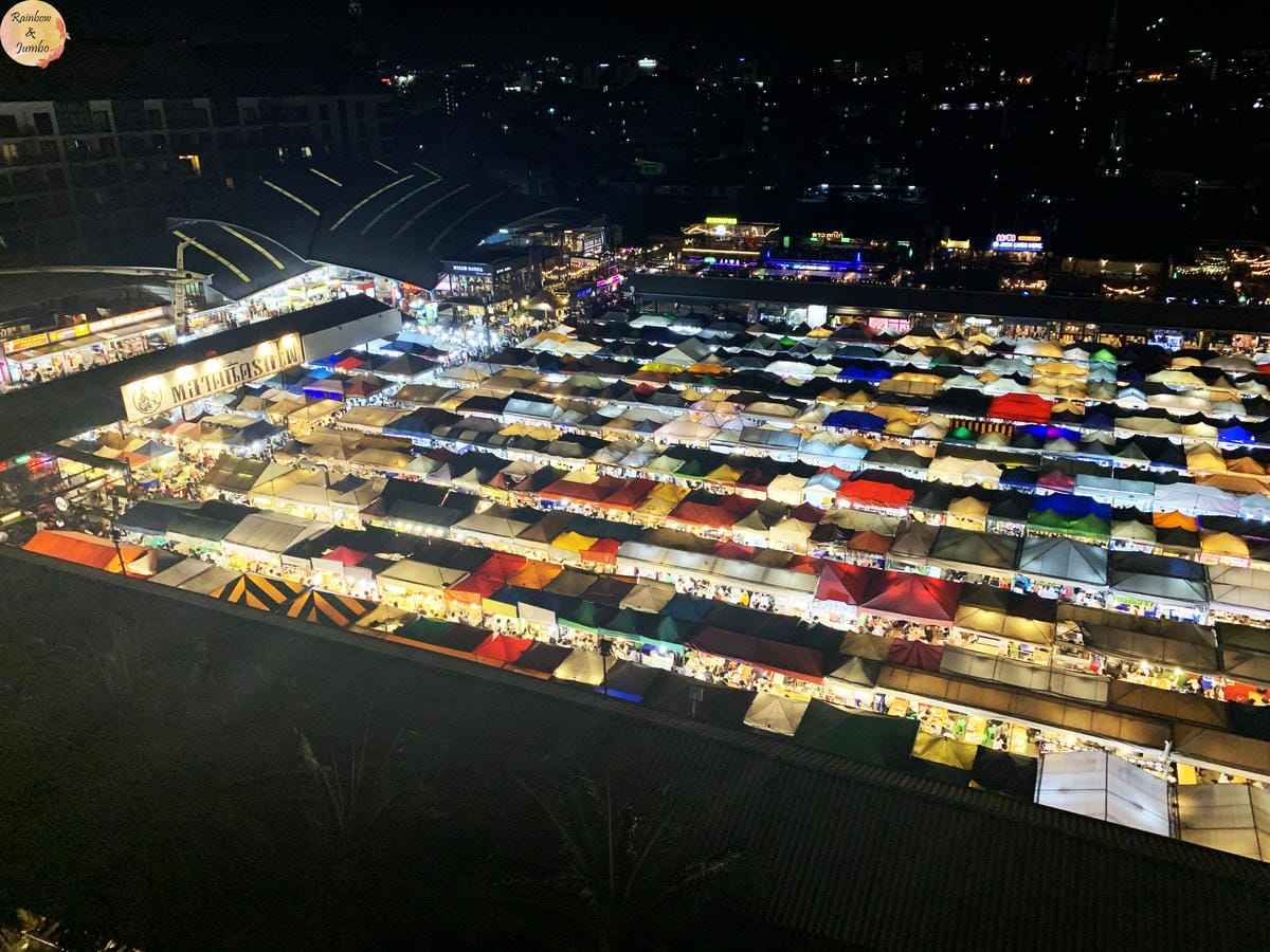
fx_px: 954
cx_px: 635
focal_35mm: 26
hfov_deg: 67.3
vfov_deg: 53.1
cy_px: 476
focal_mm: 4.25
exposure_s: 1/50
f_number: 1.8
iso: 320
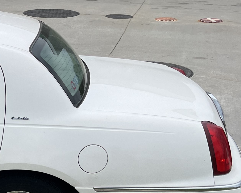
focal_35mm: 81
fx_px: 578
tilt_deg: -26.9
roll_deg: +2.4
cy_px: 208
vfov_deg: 18.3
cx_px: -103
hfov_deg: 20.7
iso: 50
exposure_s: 1/3135
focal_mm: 5.1
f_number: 1.6
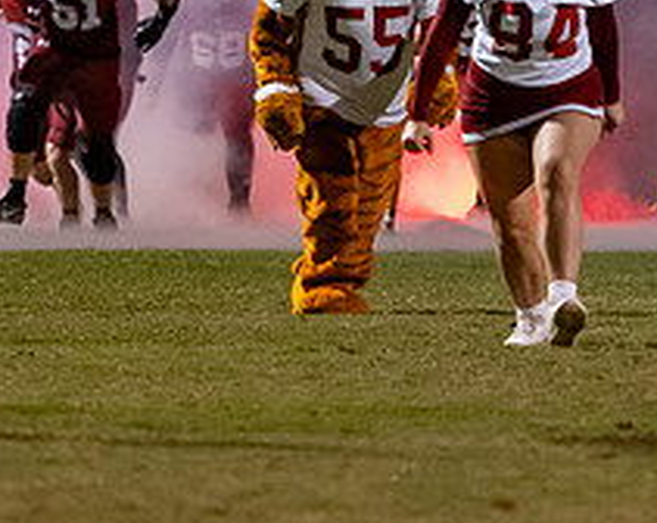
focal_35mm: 584
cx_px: 327
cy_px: 0
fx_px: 11335
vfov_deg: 2.6
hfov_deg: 3.3
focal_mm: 135
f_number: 2.8
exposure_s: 1/640
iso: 3200
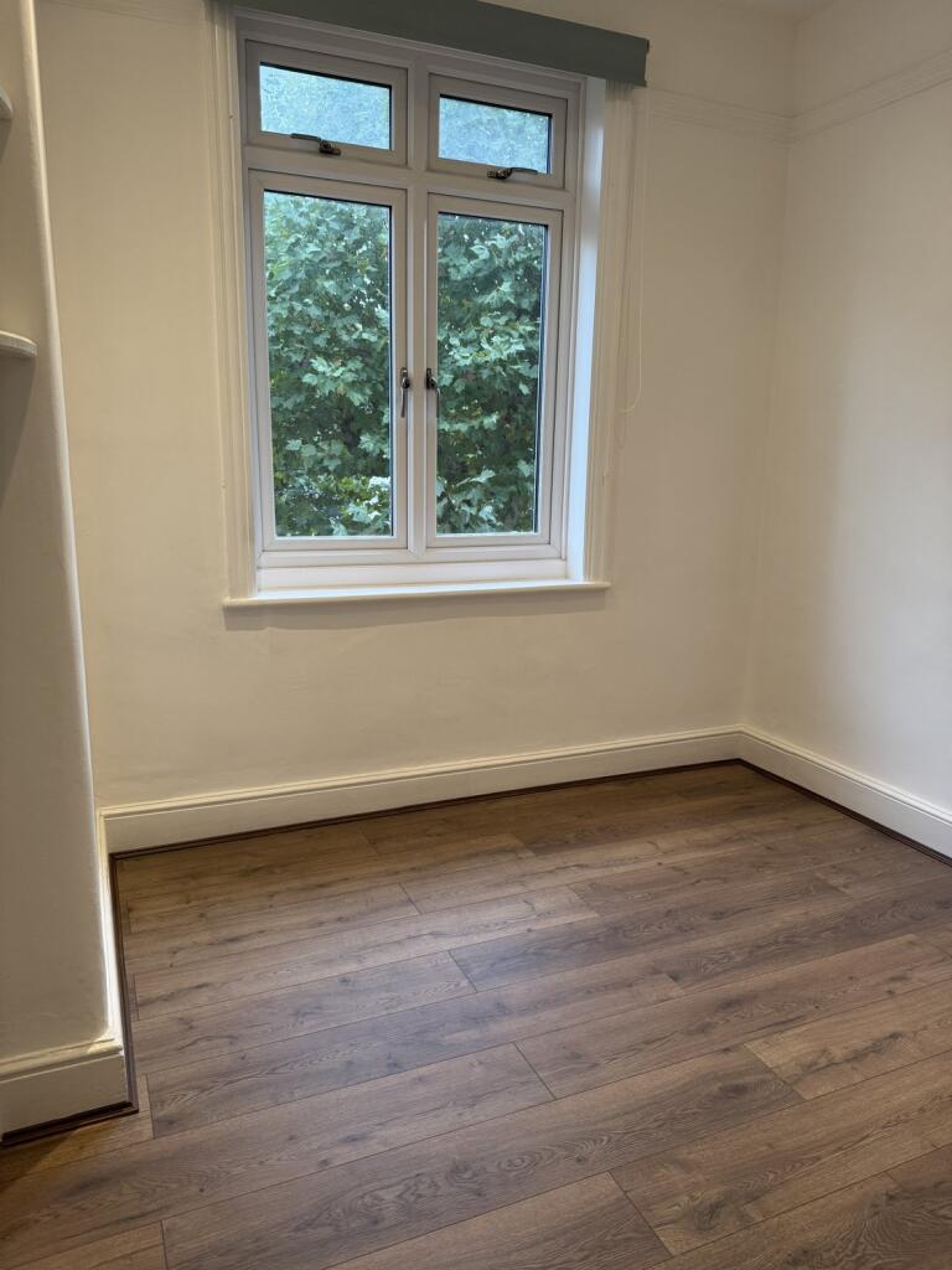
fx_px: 880
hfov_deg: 56.8
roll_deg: -1.4
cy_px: 635
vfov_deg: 71.6
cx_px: 476
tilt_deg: -11.7
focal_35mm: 24
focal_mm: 6.76
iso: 200
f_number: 1.78
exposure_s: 1/100
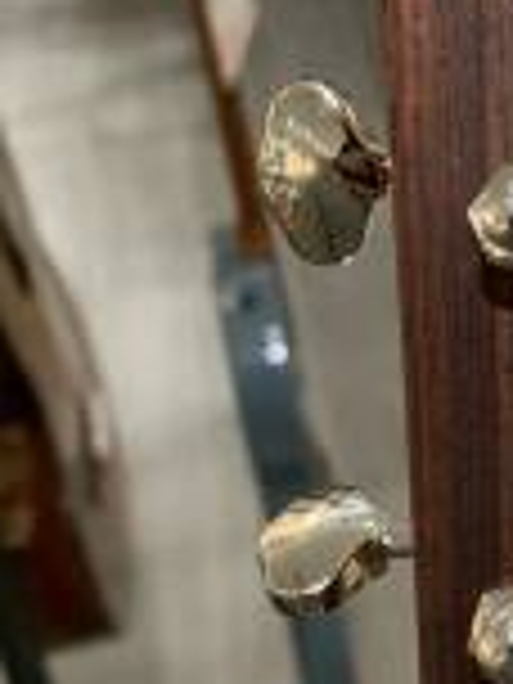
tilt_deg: -37.6
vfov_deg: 22.0
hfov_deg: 15.5
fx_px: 1759
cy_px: 320
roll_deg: +0.2
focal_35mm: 89
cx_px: 734
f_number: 1.8
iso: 200
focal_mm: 4.25
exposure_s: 1/60
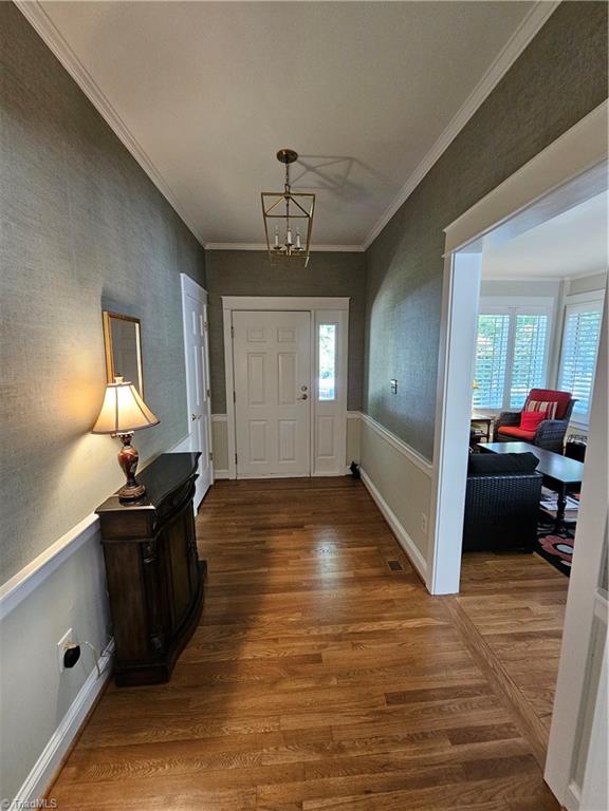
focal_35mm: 13
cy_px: 406
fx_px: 305
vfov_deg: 106.2
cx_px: 304
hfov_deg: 89.9
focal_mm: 2.2
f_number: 2.2
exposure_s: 1/40
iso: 320
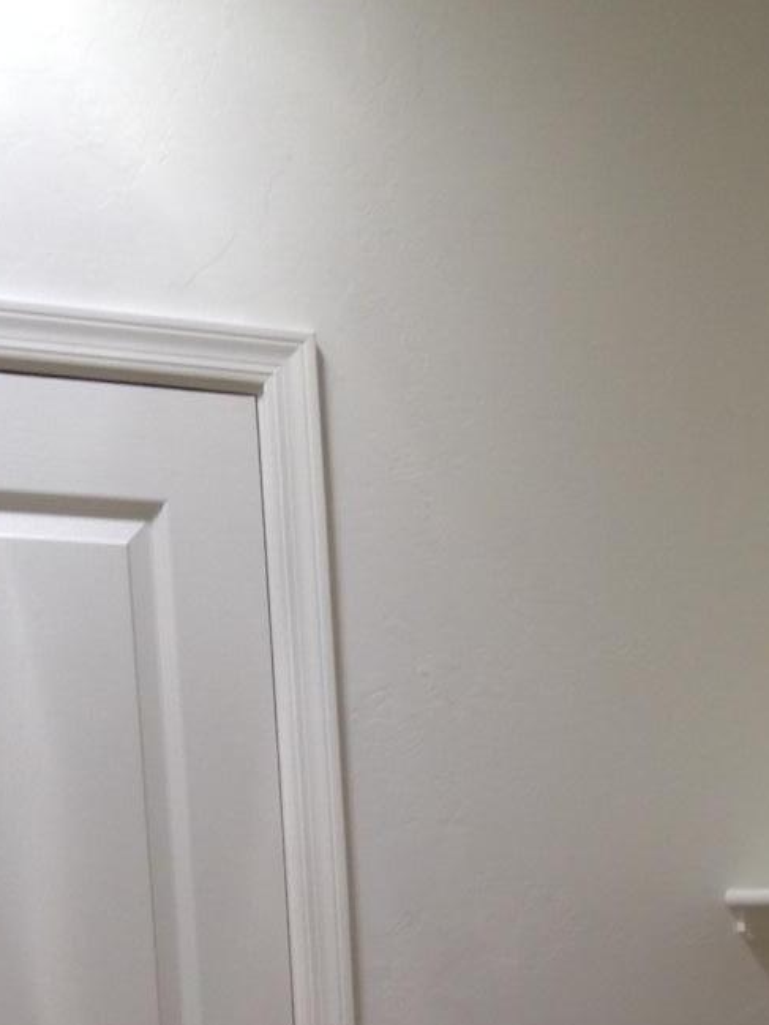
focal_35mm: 83
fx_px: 2458
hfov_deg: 17.5
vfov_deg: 21.8
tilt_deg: -5.9
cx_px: 720
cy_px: 1226
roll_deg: +0.9
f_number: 2.4
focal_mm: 4.12
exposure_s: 1/27
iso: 50
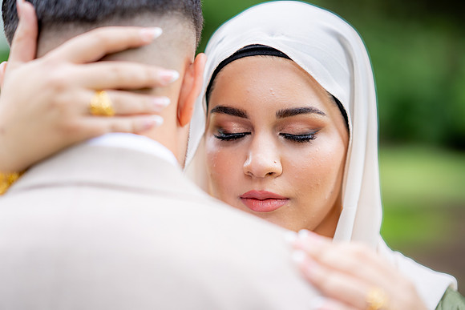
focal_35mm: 85
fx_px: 1098
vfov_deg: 16.1
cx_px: 232
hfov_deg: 23.9
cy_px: 155
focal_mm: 85
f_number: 1.4
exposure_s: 1/800
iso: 100
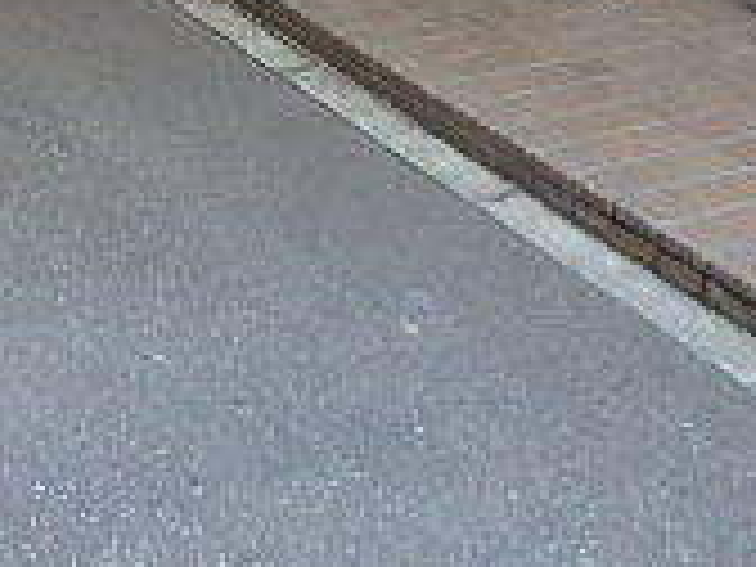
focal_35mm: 80
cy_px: -310
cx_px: -153
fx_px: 1747
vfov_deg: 16.6
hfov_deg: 22.5
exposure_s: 1/30
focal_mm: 3.7
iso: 250
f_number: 3.5
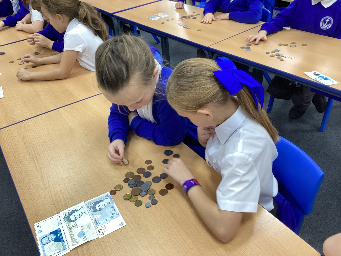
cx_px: 170
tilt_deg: -36.7
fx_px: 305
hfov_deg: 58.4
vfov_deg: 45.4
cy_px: 128
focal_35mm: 31
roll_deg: +6.6
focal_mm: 3.3
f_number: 2.4
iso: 100
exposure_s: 1/50
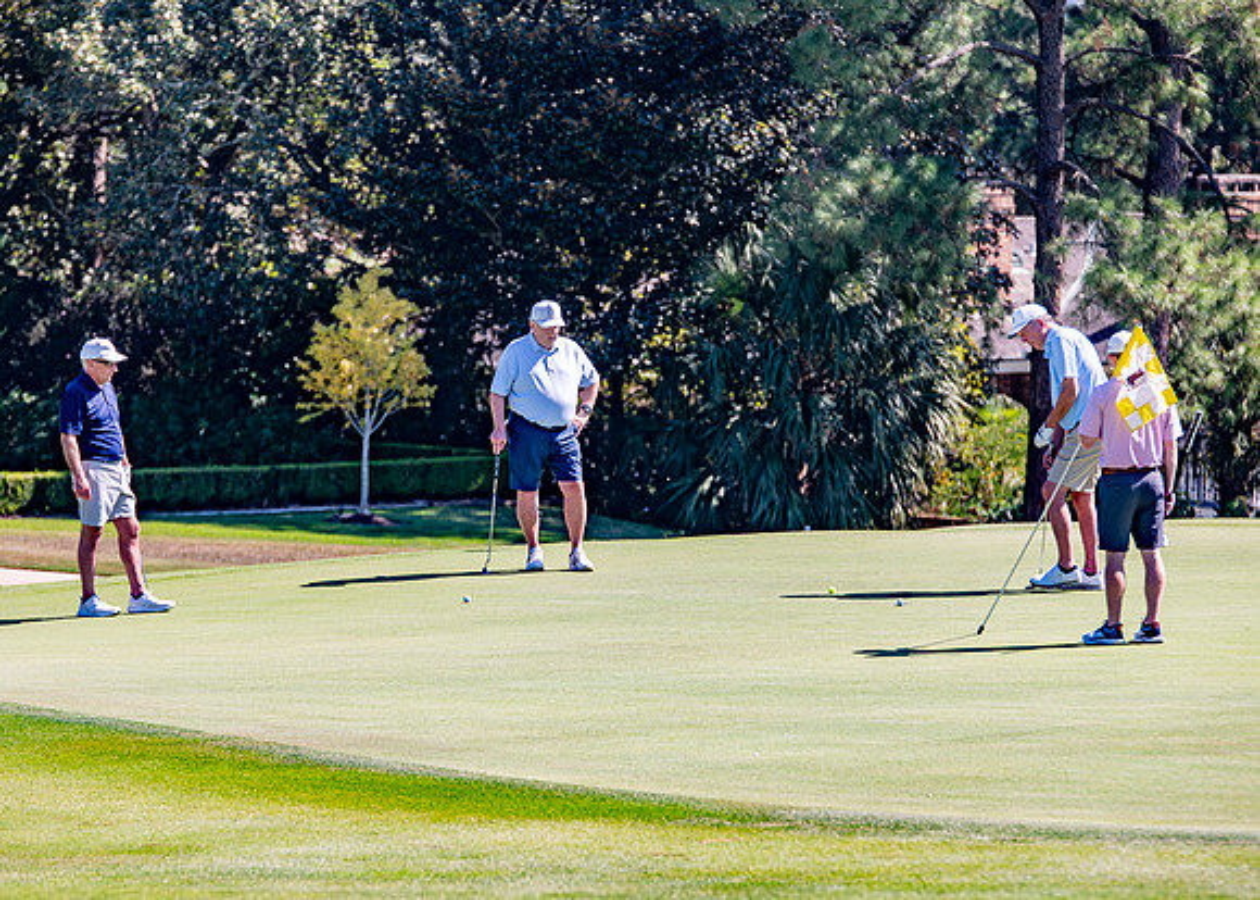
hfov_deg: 8.7
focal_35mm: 230
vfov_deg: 6.2
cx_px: 573
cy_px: 511
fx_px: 8244
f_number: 4
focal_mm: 170
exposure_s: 1/640
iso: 100
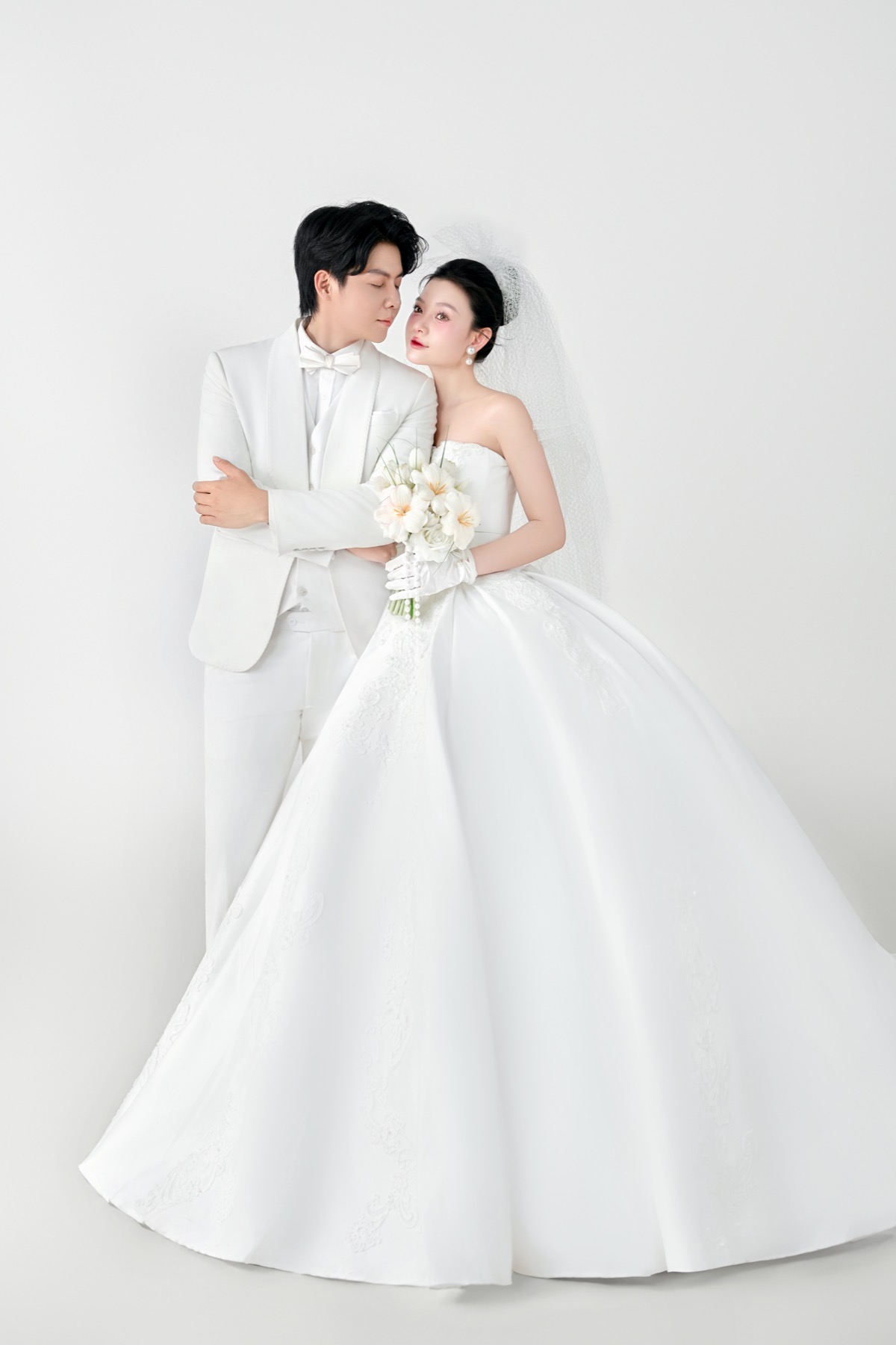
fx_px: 1695
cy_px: 672
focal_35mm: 45
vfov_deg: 43.3
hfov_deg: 29.6
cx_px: 448
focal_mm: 45.4
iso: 160
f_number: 3.5
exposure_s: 1/160
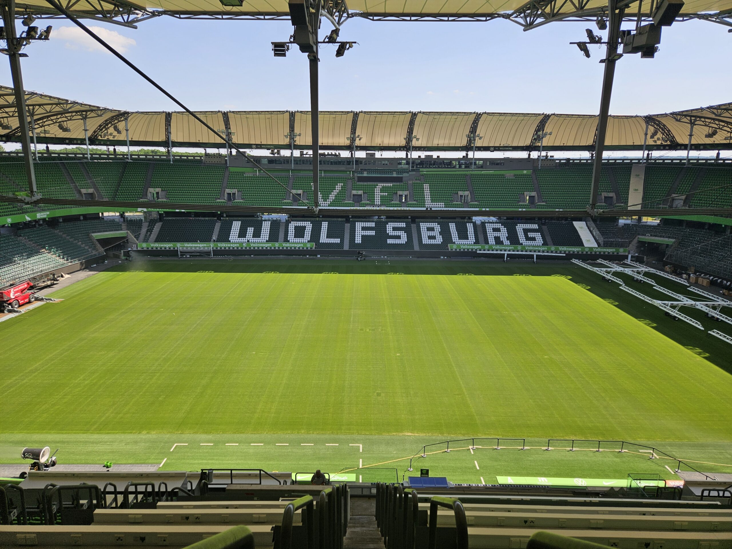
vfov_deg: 58.9
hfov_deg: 73.9
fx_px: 486
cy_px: 274
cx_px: 366
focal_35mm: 23
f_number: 1.8
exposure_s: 1/1391
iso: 25
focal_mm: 5.4
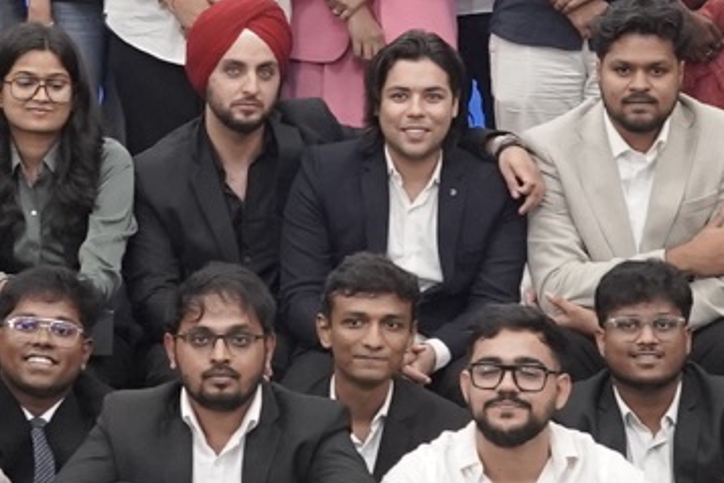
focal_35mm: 222
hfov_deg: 9.3
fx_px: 4464
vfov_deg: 6.2
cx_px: 487
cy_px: -67
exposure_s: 1/100
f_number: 4.5
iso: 3200
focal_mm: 33
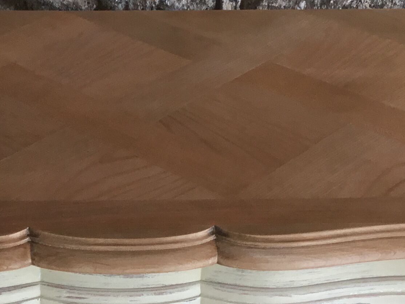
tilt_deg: -39.5
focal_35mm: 91
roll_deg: +0.1
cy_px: 337
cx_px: 81
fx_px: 1065
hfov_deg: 21.3
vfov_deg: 15.8
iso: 40
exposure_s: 1/100
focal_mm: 3.3
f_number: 2.4
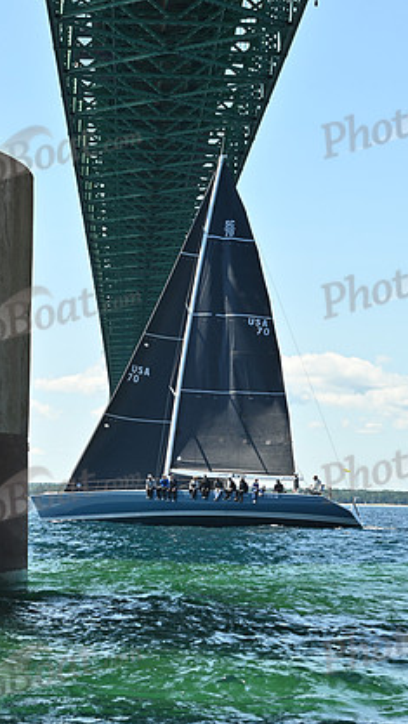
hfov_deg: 11.9
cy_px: 389
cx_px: 232
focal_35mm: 102
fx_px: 1959
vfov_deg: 20.9
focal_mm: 70
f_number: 7.1
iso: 320
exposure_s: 1/1000
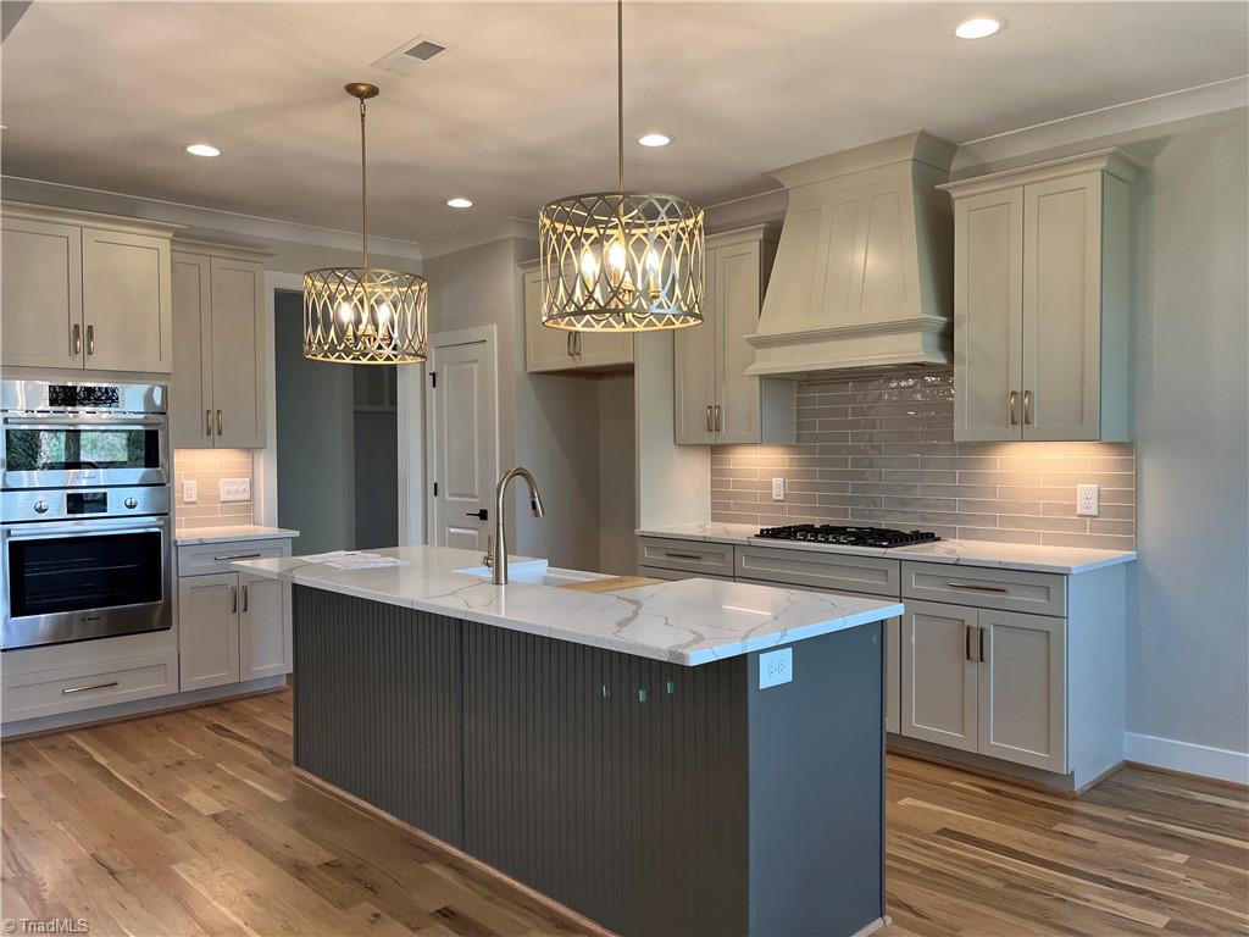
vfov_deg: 53.1
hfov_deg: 67.3
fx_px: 938
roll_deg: +1.1
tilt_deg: -1.4
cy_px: 468
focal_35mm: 26
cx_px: 624
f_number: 1.6
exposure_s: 1/120
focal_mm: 5.1
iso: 64
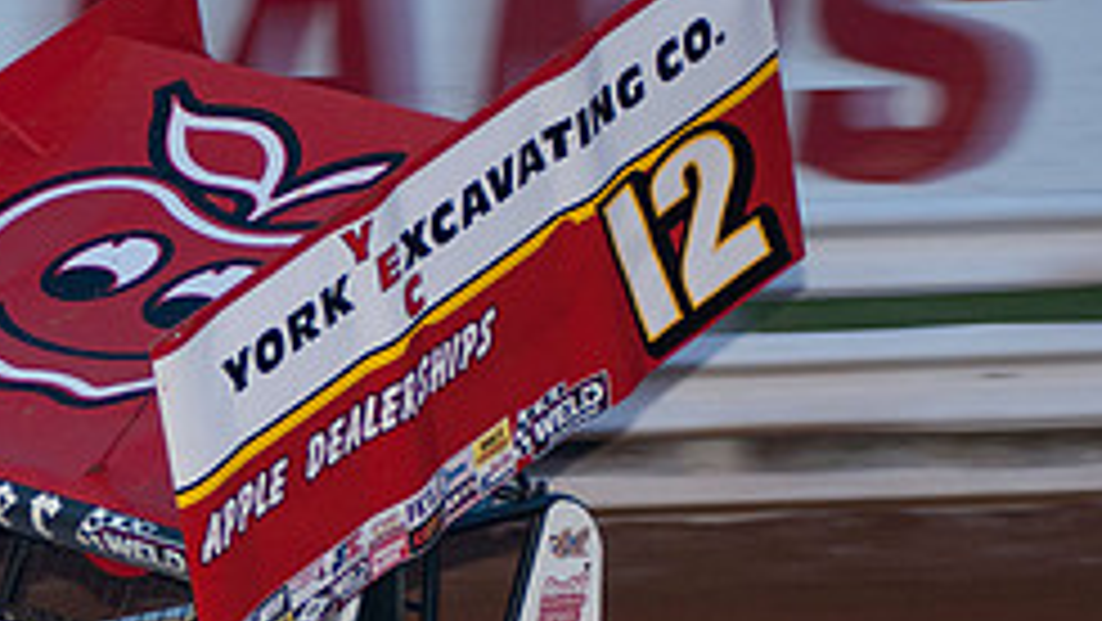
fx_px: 10903
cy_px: 603
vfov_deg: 3.3
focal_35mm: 373
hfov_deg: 5.8
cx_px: -135
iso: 250
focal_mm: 100
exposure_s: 1/320
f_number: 3.2
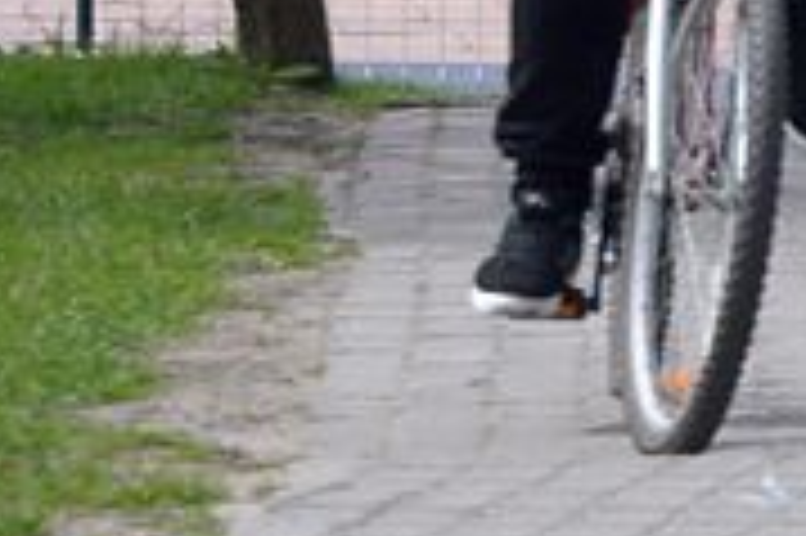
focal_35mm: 747
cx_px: 1882
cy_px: -286
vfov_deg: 1.8
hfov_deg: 2.7
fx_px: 16717
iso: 500
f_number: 8
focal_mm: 105
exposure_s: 1/1000
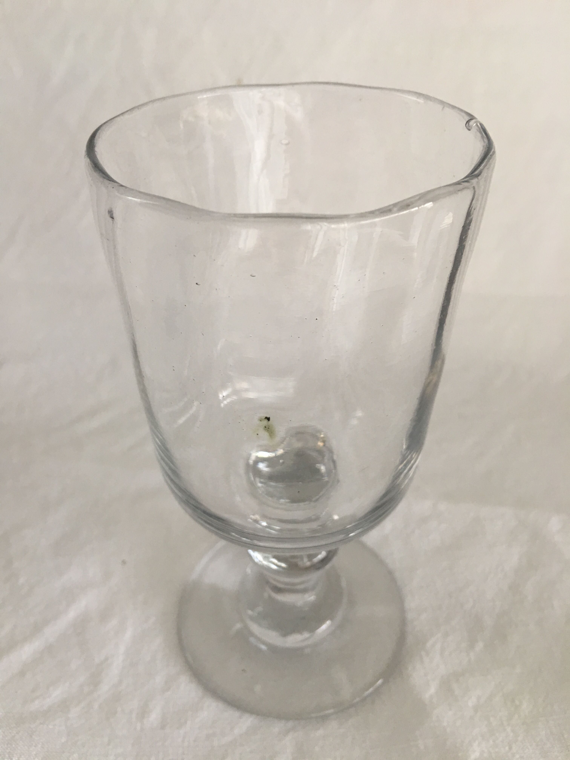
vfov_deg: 61.7
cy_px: 380
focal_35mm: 29
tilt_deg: -34.7
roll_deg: -1.4
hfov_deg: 48.2
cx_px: 285
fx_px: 637
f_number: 2.2
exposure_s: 1/17
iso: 32
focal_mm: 4.15
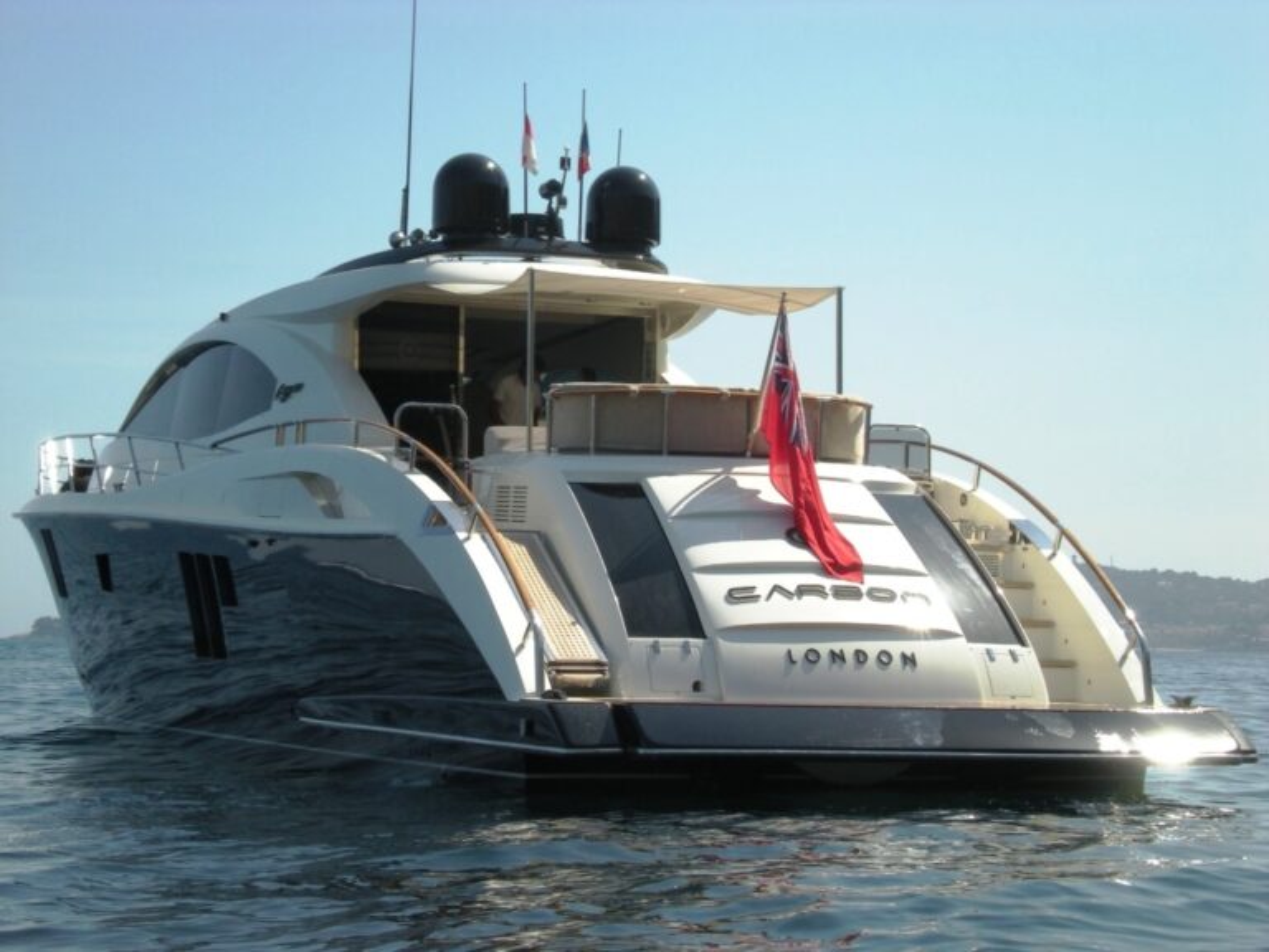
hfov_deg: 26.3
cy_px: 476
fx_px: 2713
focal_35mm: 74
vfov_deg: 19.9
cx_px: 634
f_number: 6.5
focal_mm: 12.3
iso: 89
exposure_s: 1/347
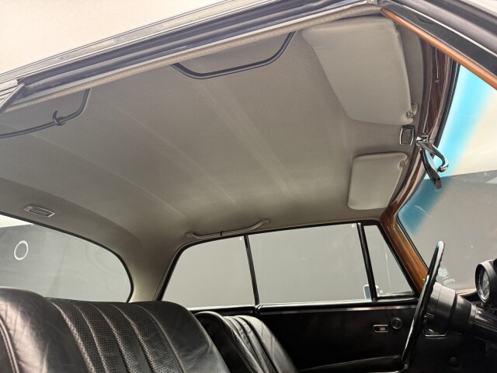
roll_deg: +5.7
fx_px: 345
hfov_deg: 71.6
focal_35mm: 24
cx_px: 248
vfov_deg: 56.8
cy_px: 186
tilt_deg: +21.1
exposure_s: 1/49
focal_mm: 6.76
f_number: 1.78
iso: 400
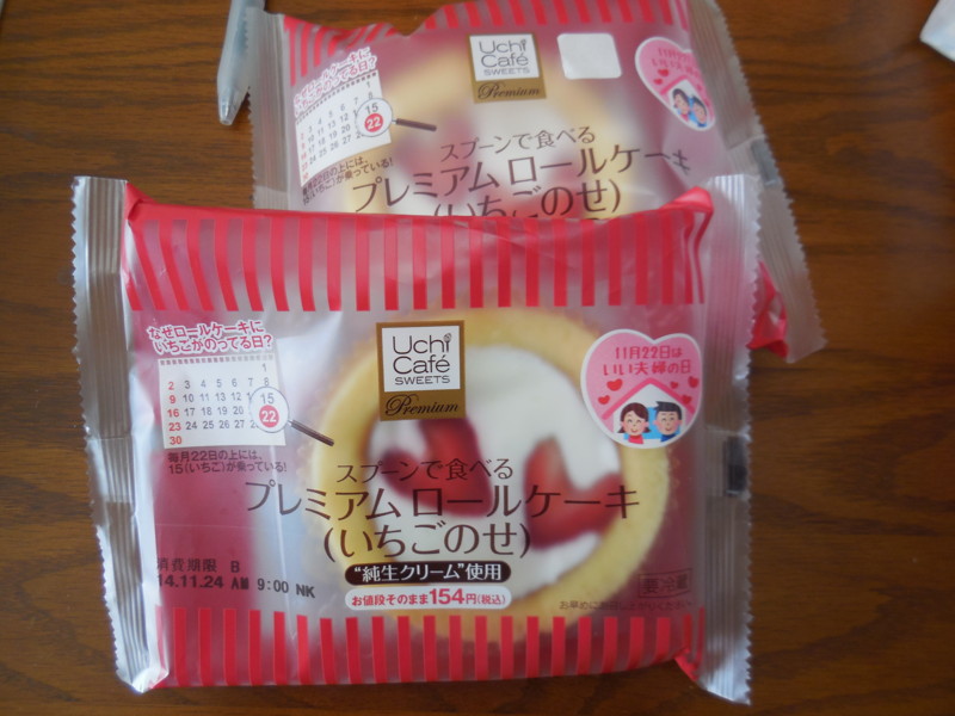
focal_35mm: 25
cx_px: 478
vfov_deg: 54.9
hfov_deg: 69.4
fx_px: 690
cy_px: 358
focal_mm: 4.5
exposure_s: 1/30
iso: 140
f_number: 3.1
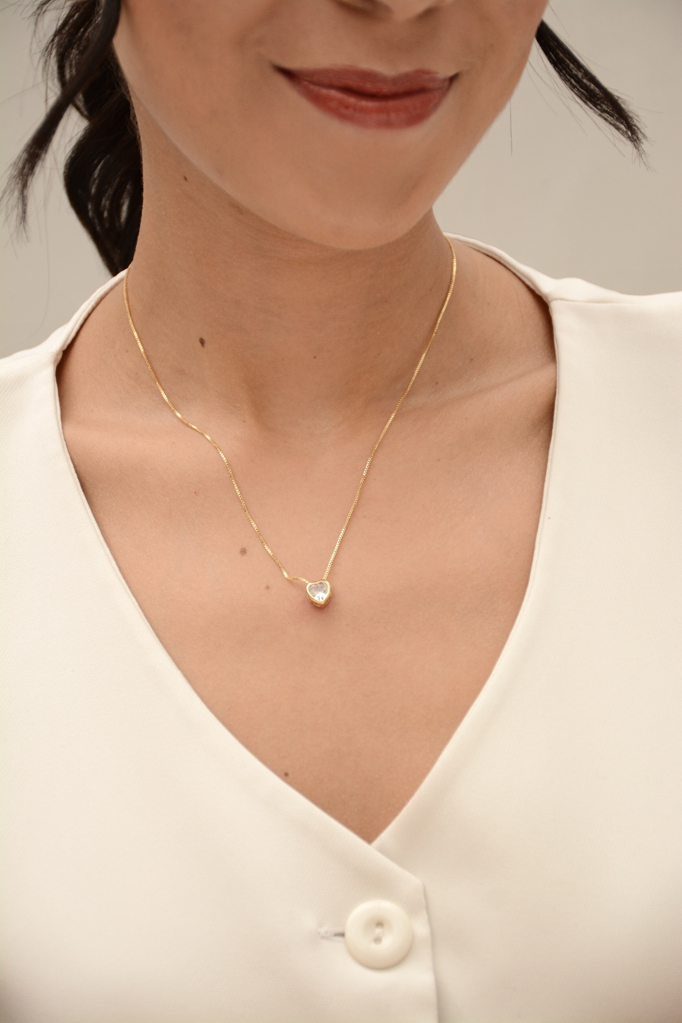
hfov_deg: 13.8
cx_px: 341
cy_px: 512
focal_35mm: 99
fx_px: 2813
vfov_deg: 20.6
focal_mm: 66
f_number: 6.3
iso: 500
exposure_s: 1/640
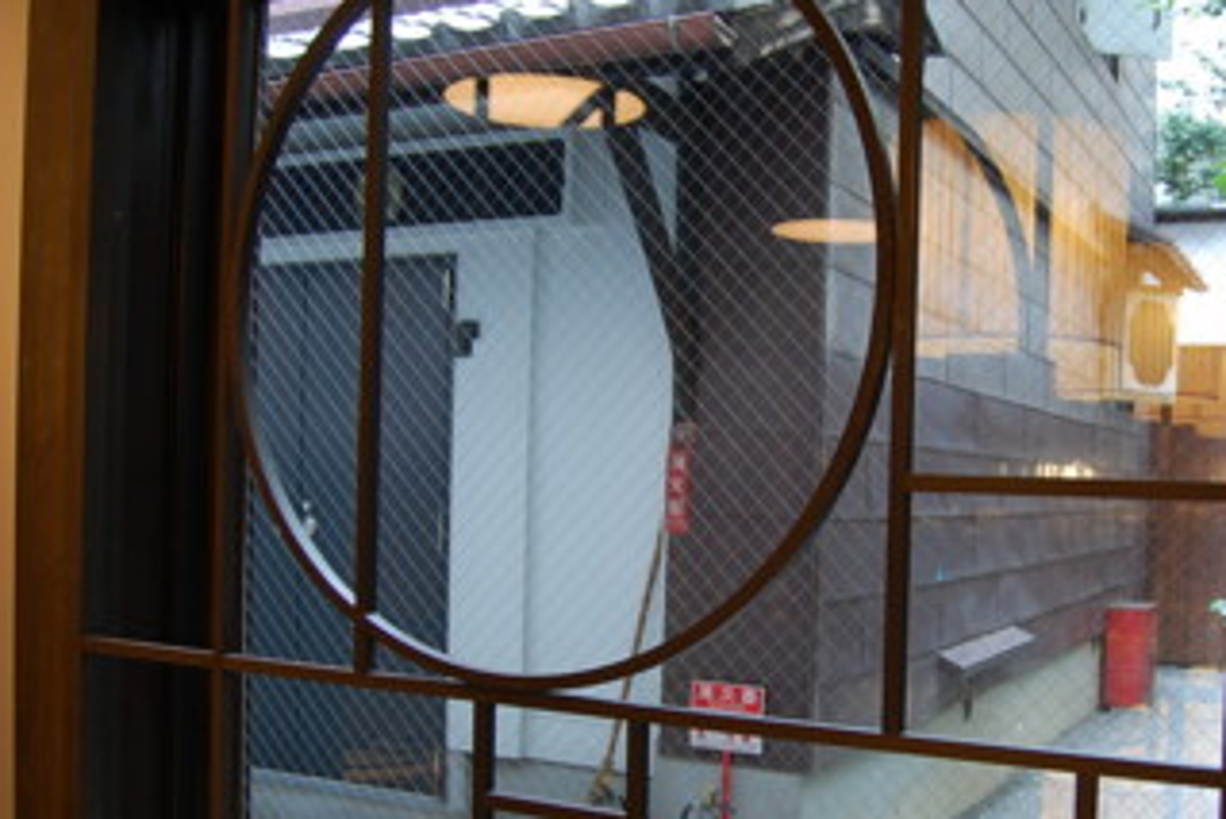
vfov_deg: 34.9
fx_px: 1295
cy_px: 509
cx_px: 780
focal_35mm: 38
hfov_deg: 50.1
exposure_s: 1/40
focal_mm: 18
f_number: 3.5
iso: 400
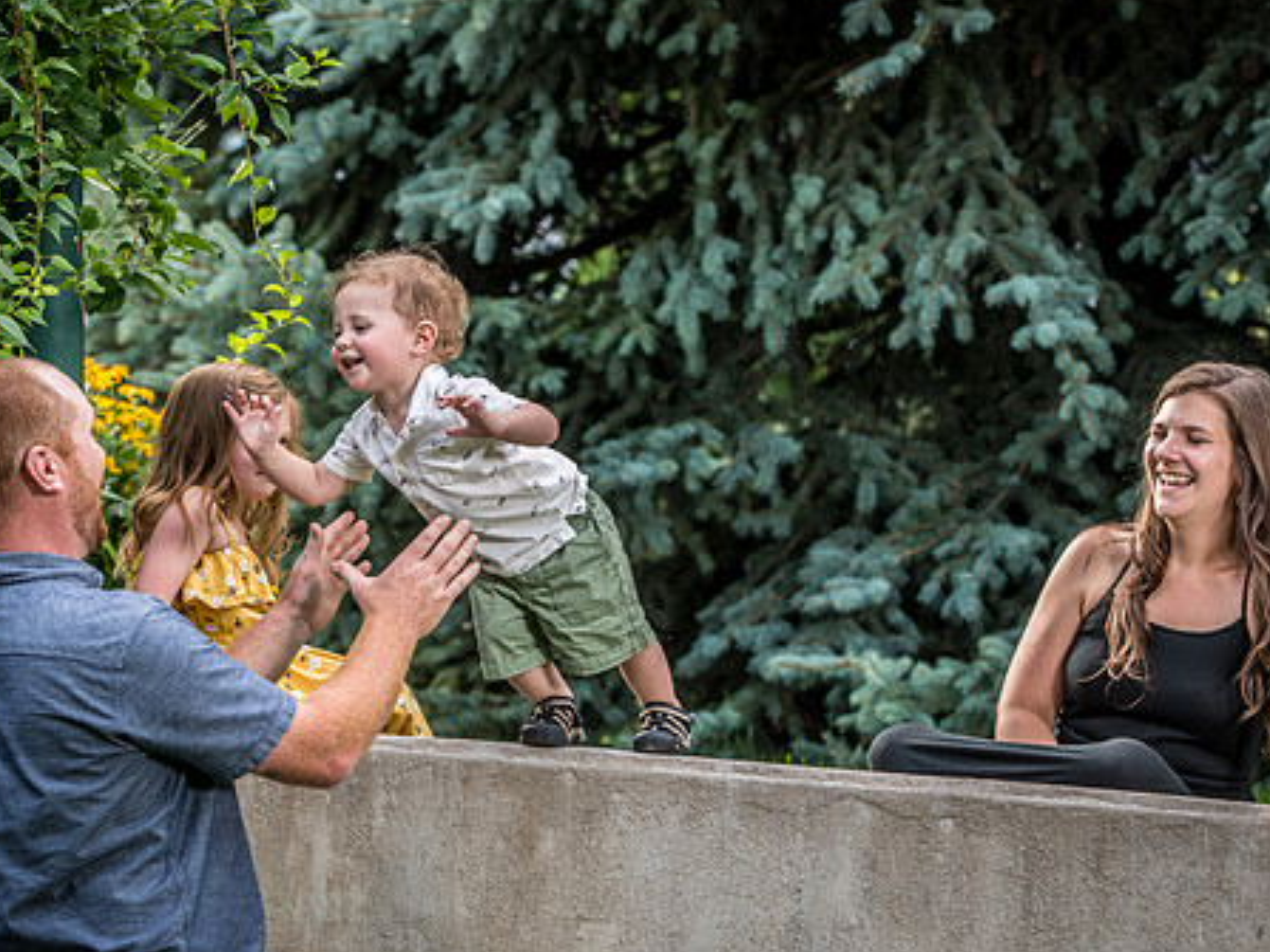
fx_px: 4621
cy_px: 499
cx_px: 480
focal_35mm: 126
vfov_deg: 11.8
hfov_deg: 15.6
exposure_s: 1/200
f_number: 5
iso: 250
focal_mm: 92
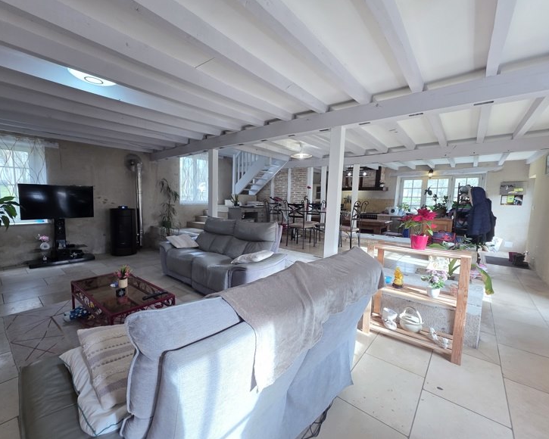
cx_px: 251
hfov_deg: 100.5
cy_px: 225
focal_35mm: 14
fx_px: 227
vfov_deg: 88.0
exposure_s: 1/100
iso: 125
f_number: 1.9
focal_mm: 2.2
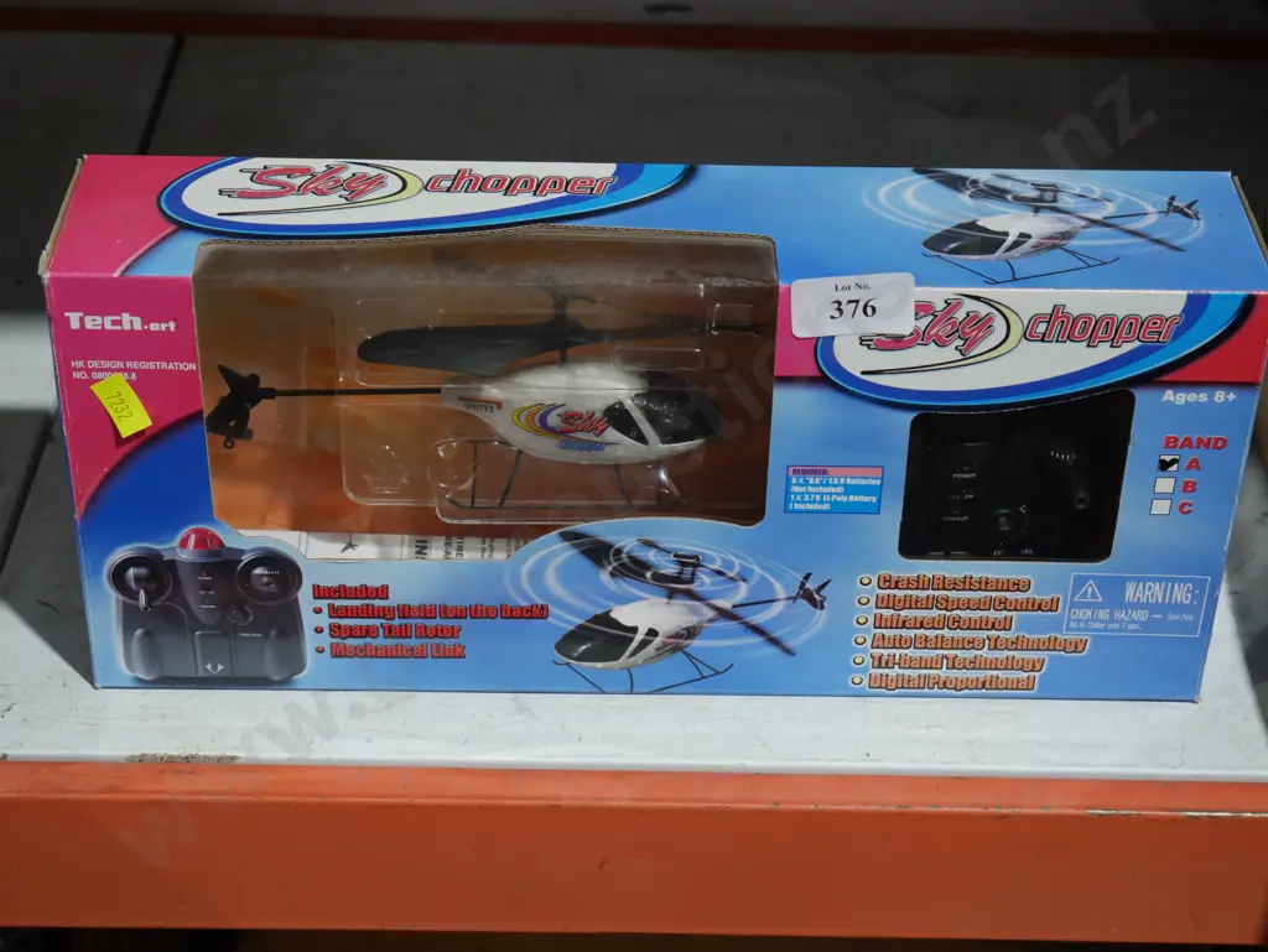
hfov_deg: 28.5
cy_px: 476
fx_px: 2492
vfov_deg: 21.6
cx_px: 634
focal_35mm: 68
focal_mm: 34
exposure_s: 1/80
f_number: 5.4
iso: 800
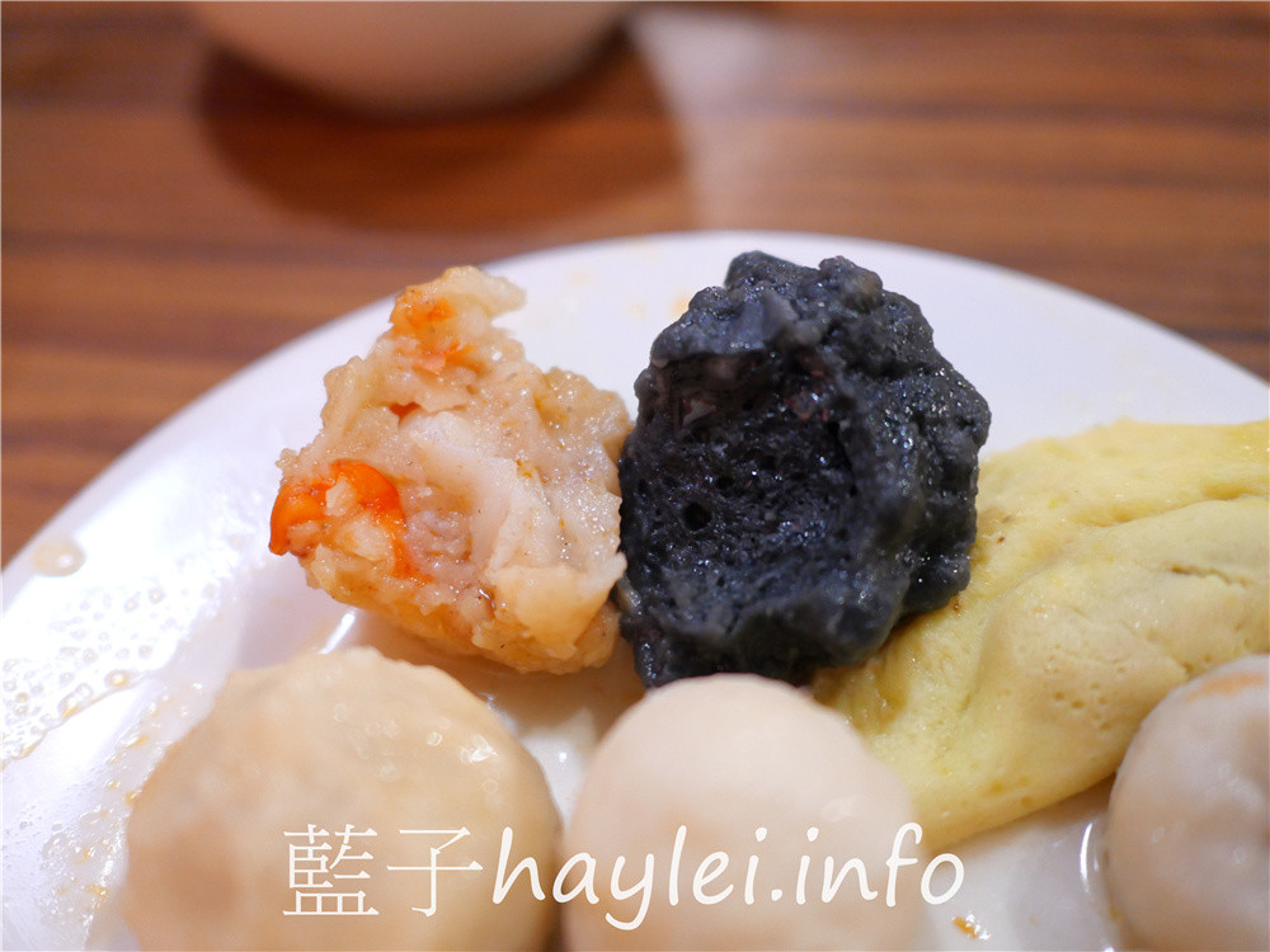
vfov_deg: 46.8
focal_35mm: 30
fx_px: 1101
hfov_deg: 60.0
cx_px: 635
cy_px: 476
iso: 2000
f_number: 1.7
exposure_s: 1/60
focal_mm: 15
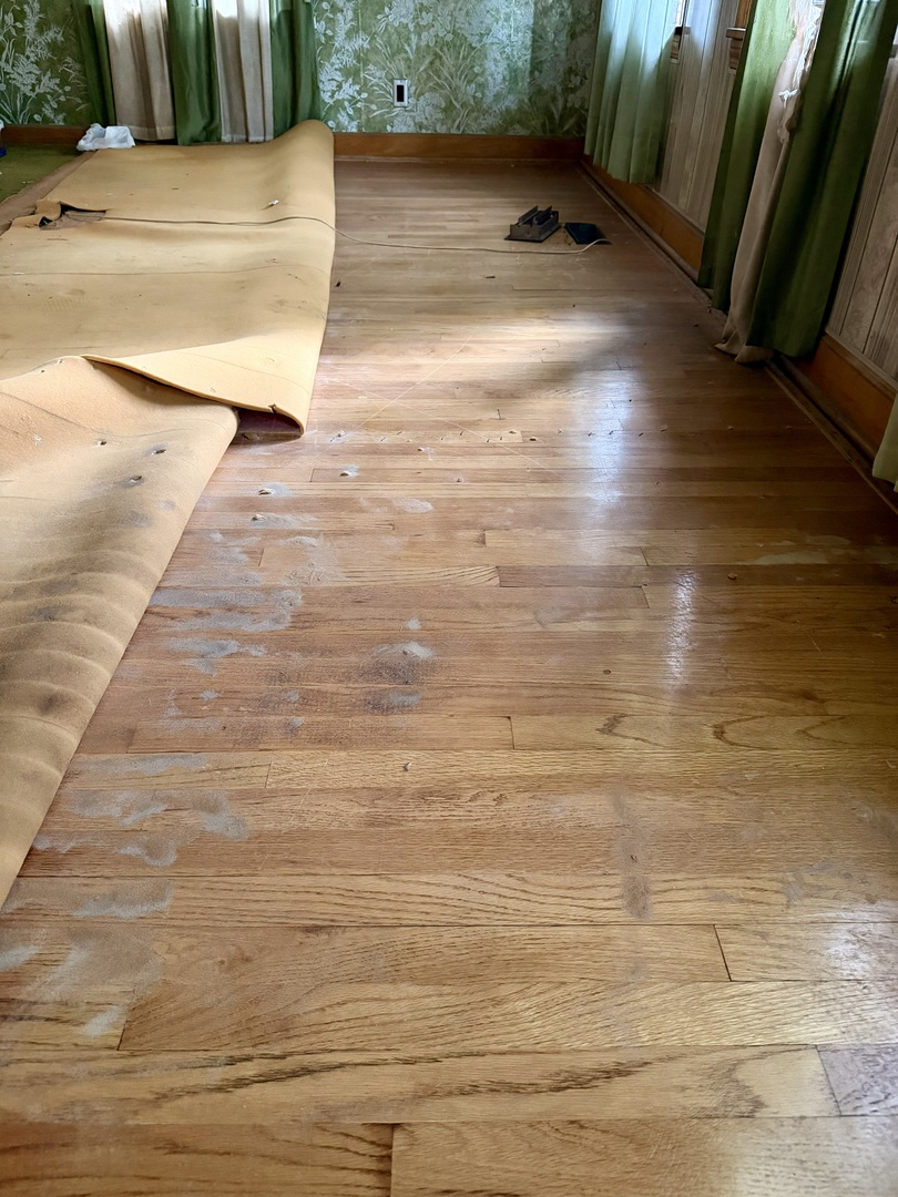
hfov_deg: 56.8
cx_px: 449
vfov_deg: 71.6
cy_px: 598
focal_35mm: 24
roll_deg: -1.3
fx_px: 830
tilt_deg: -35.3
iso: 800
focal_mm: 6.76
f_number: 1.78
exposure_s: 1/58
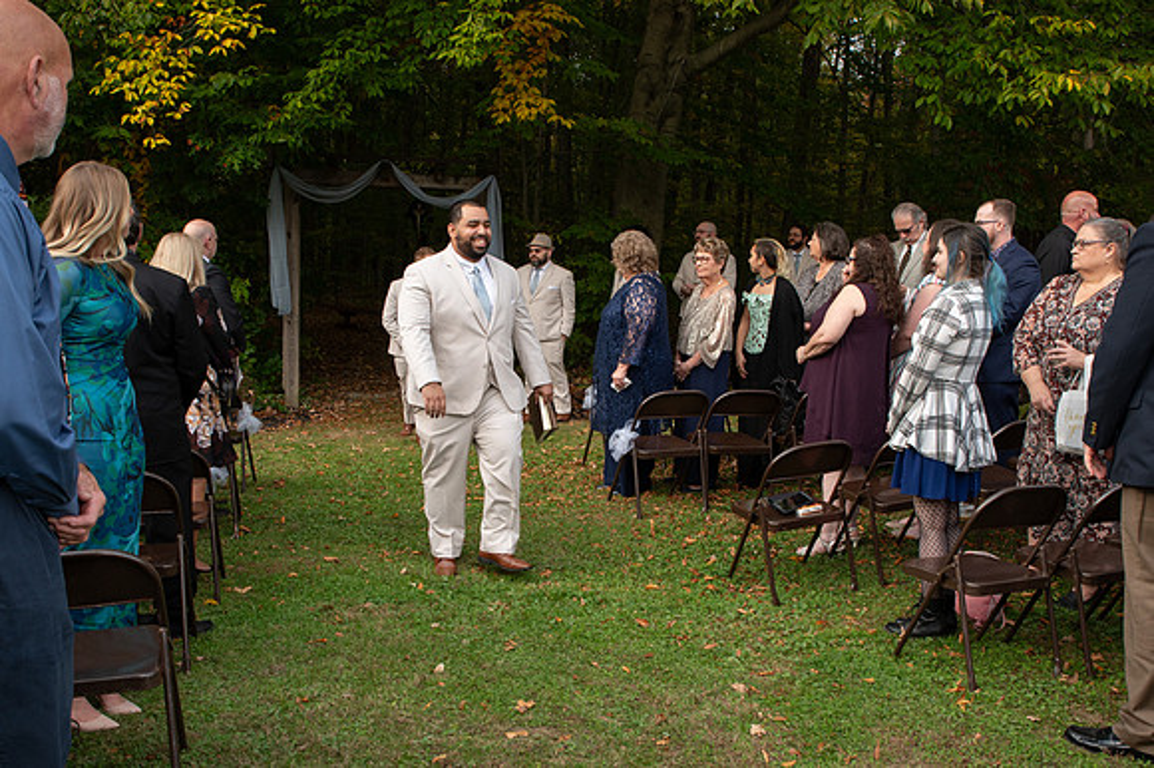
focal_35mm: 34
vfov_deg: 38.8
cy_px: 422
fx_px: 1089
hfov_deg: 55.8
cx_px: 540
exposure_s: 1/200
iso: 400
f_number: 6.3
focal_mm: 24
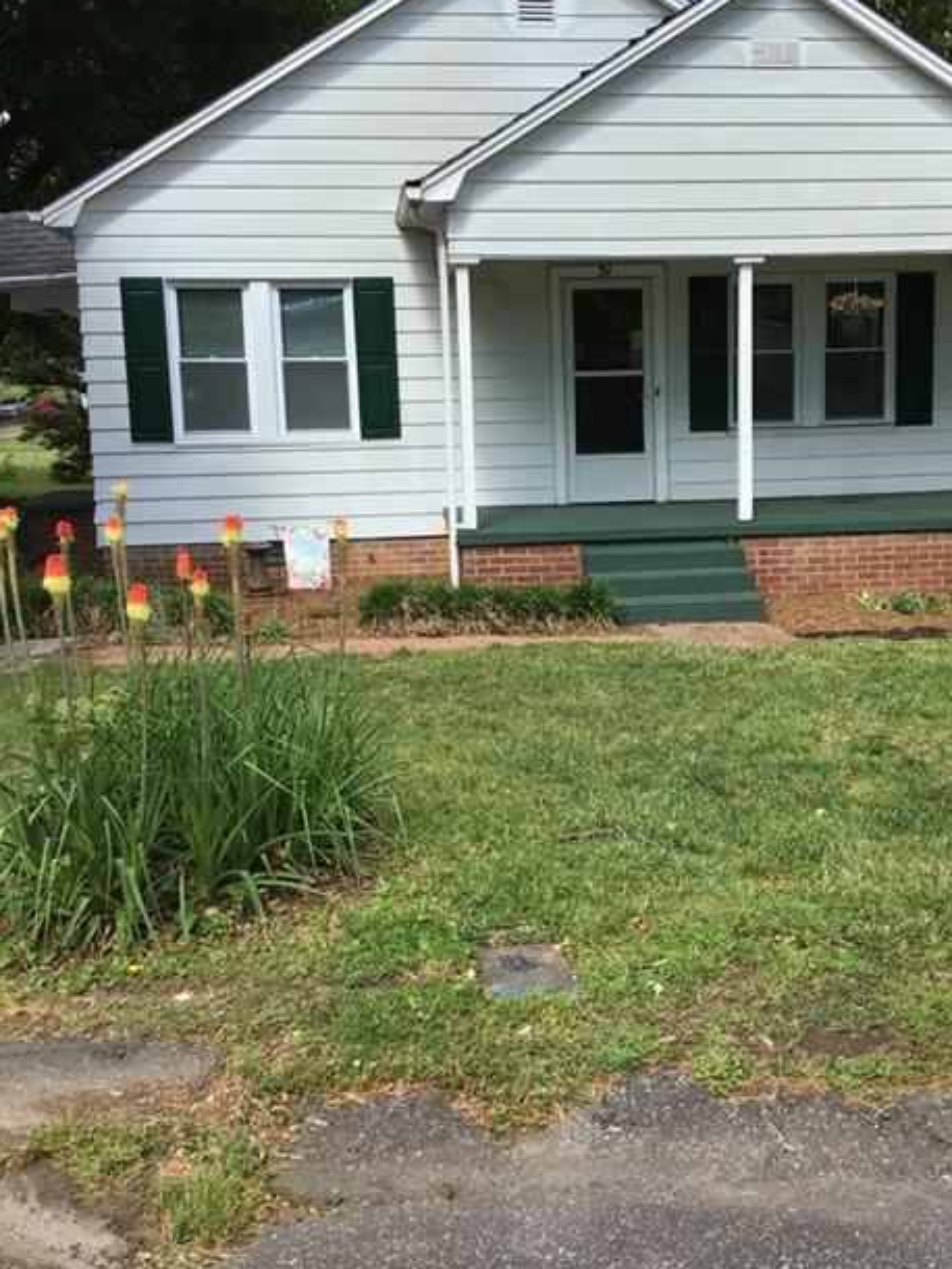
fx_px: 1429
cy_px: 610
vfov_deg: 47.8
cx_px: 592
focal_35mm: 39
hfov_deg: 36.6
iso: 25
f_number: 2.4
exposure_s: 1/791
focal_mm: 3.3
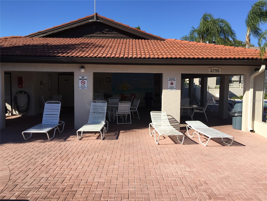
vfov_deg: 48.2
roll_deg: -0.9
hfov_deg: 61.7
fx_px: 224
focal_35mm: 29
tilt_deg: -4.1
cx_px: 134
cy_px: 100
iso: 32
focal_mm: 4.15
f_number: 2.2
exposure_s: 1/1799
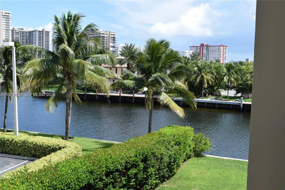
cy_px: 95
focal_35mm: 45
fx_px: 356
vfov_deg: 29.9
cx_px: 142
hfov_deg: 43.6
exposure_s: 1/320
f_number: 9
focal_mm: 30
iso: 200
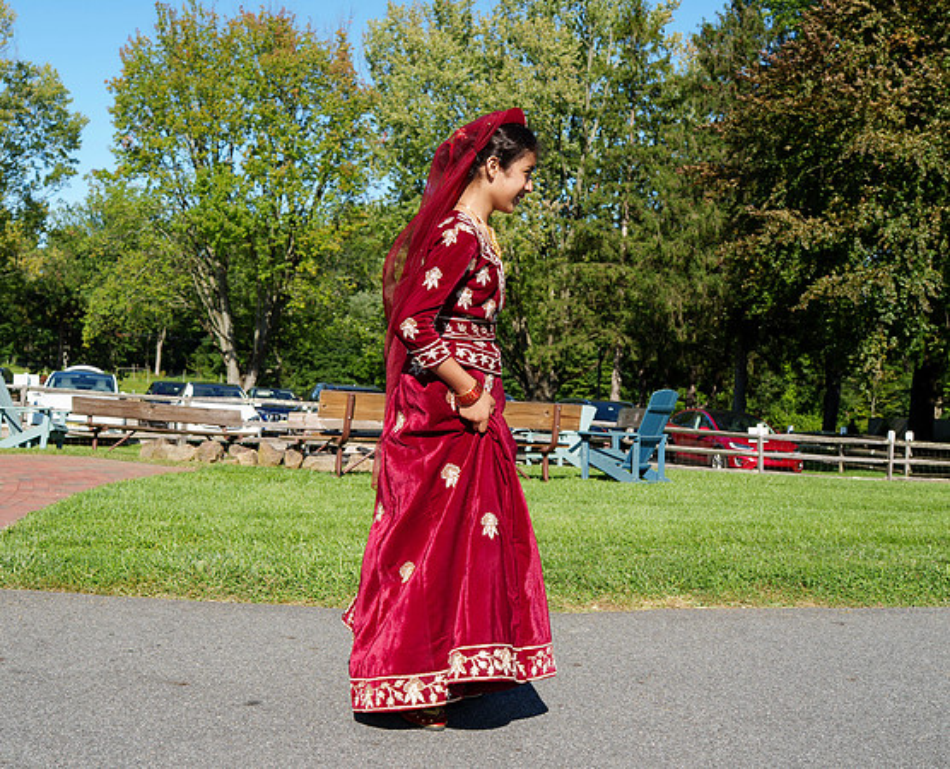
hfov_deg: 42.4
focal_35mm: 43
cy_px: 361
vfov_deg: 34.9
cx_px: 414
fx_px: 1221
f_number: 6.3
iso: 100
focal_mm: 35
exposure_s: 1/200
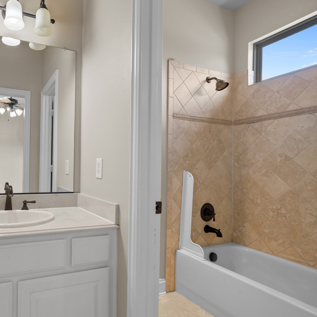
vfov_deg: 72.1
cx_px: 77
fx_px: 218
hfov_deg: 67.3
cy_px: 163
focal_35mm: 21
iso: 640
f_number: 8
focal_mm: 16
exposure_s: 1/2.5
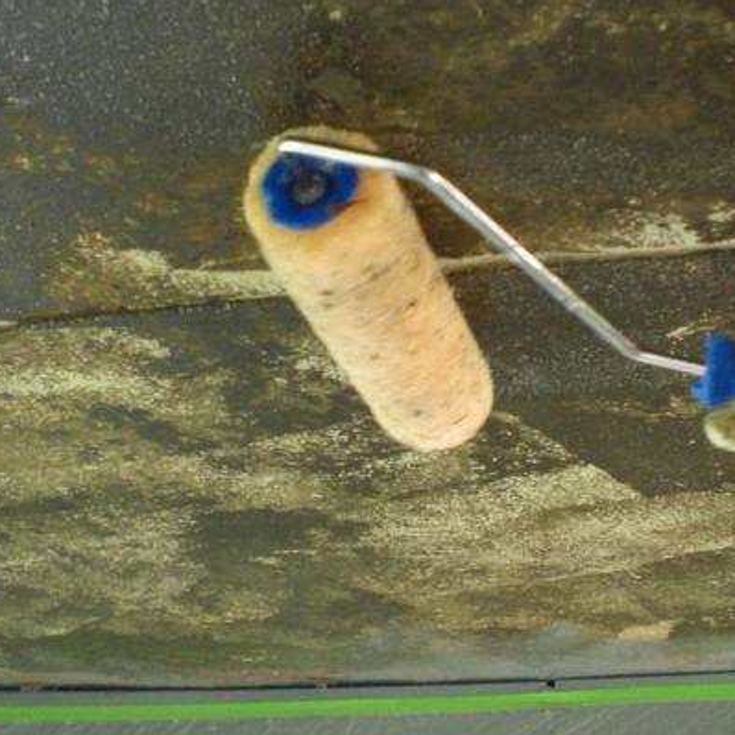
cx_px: 565
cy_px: 323
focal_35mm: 54
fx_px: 1297
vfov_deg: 31.6
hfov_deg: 31.0
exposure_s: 1/100
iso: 400
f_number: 3.1
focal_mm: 6.3
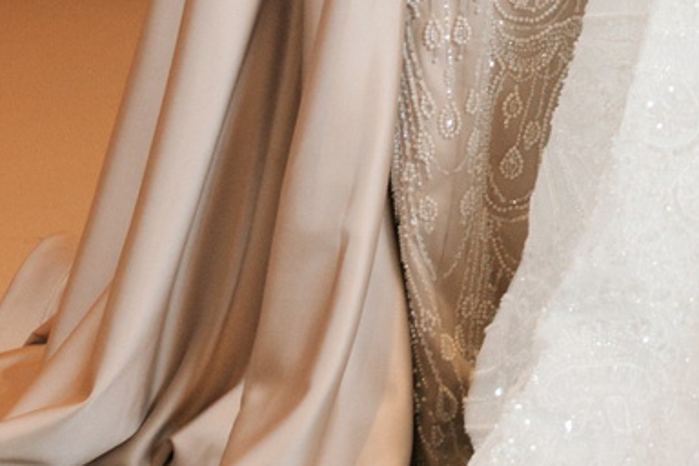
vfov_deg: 5.0
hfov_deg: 7.6
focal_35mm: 268
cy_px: -550
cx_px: 998
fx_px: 5203
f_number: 2.8
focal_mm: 37
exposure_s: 1/200
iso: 400
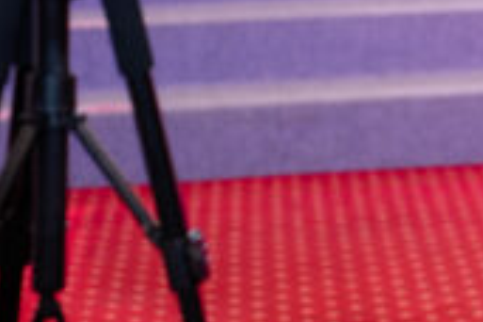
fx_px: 2871
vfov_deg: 6.4
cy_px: -119
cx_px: 822
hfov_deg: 9.2
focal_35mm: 214
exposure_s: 1/160
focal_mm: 61
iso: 1000
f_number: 3.2
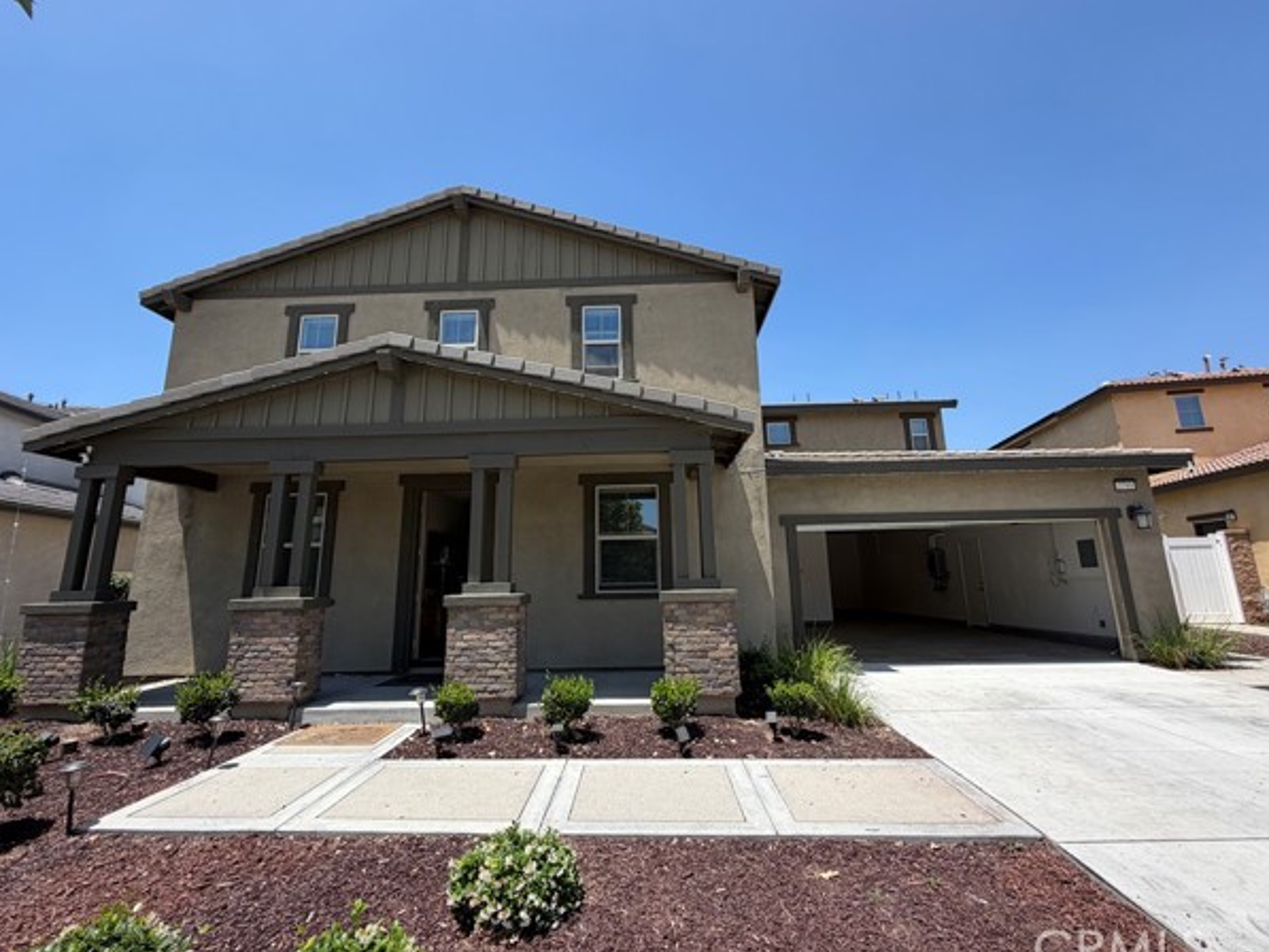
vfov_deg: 81.8
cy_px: 470
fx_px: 550
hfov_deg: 98.2
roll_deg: +1.3
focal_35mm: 15
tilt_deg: +11.3
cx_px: 644
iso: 25
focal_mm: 2.22
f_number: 2.2
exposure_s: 1/770
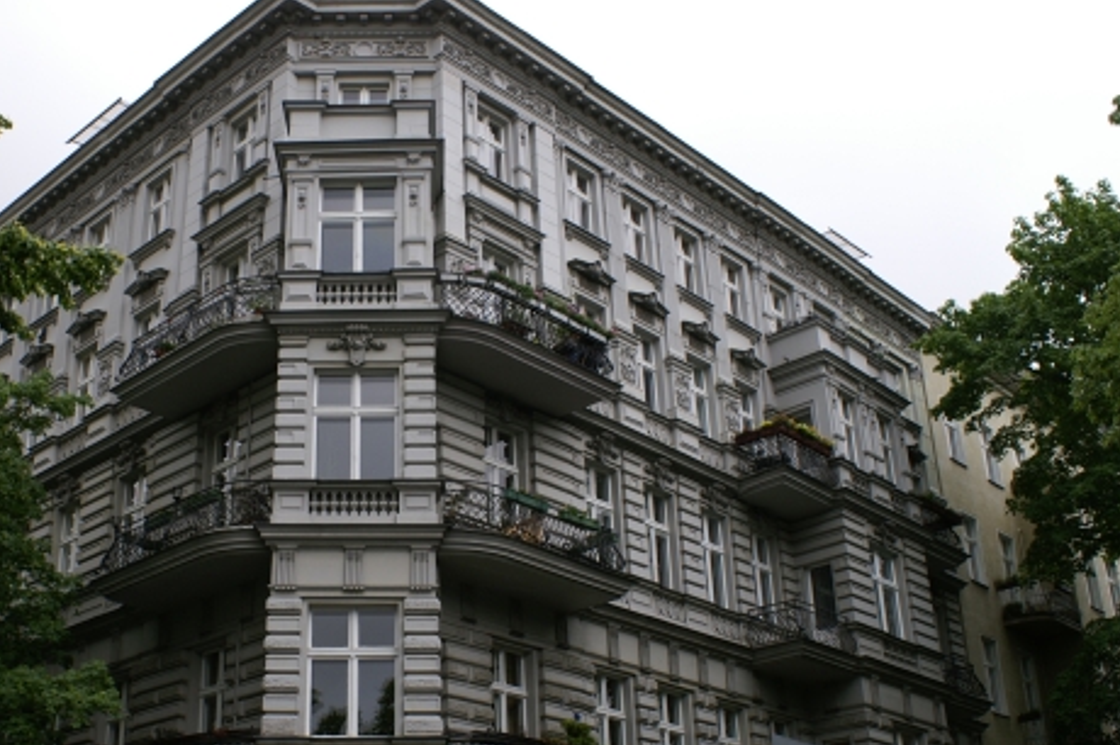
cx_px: 392
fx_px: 1337
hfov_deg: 44.9
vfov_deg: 31.1
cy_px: 420
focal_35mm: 43
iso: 100
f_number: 7.1
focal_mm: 22
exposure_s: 1/50
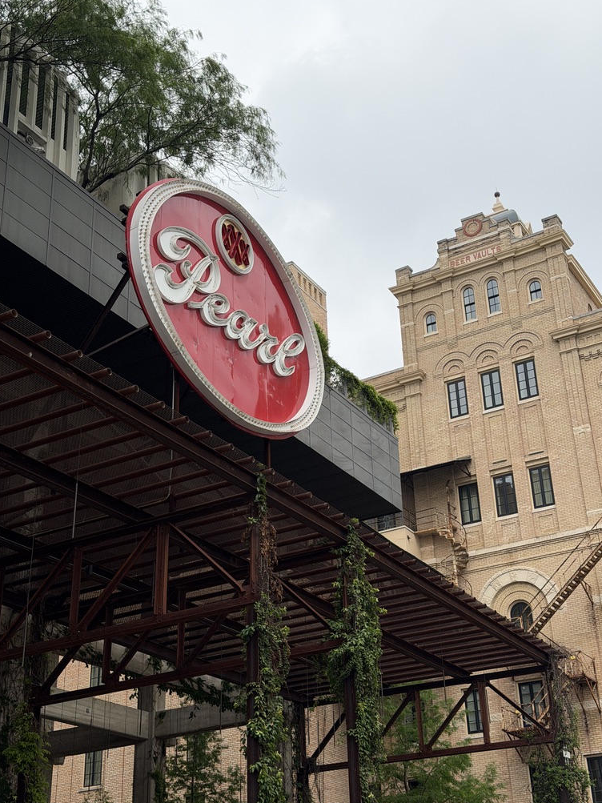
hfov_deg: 29.7
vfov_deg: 38.9
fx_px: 1136
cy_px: 399
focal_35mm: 49
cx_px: 304
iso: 64
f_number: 1.78
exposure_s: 1/5587
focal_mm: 6.76
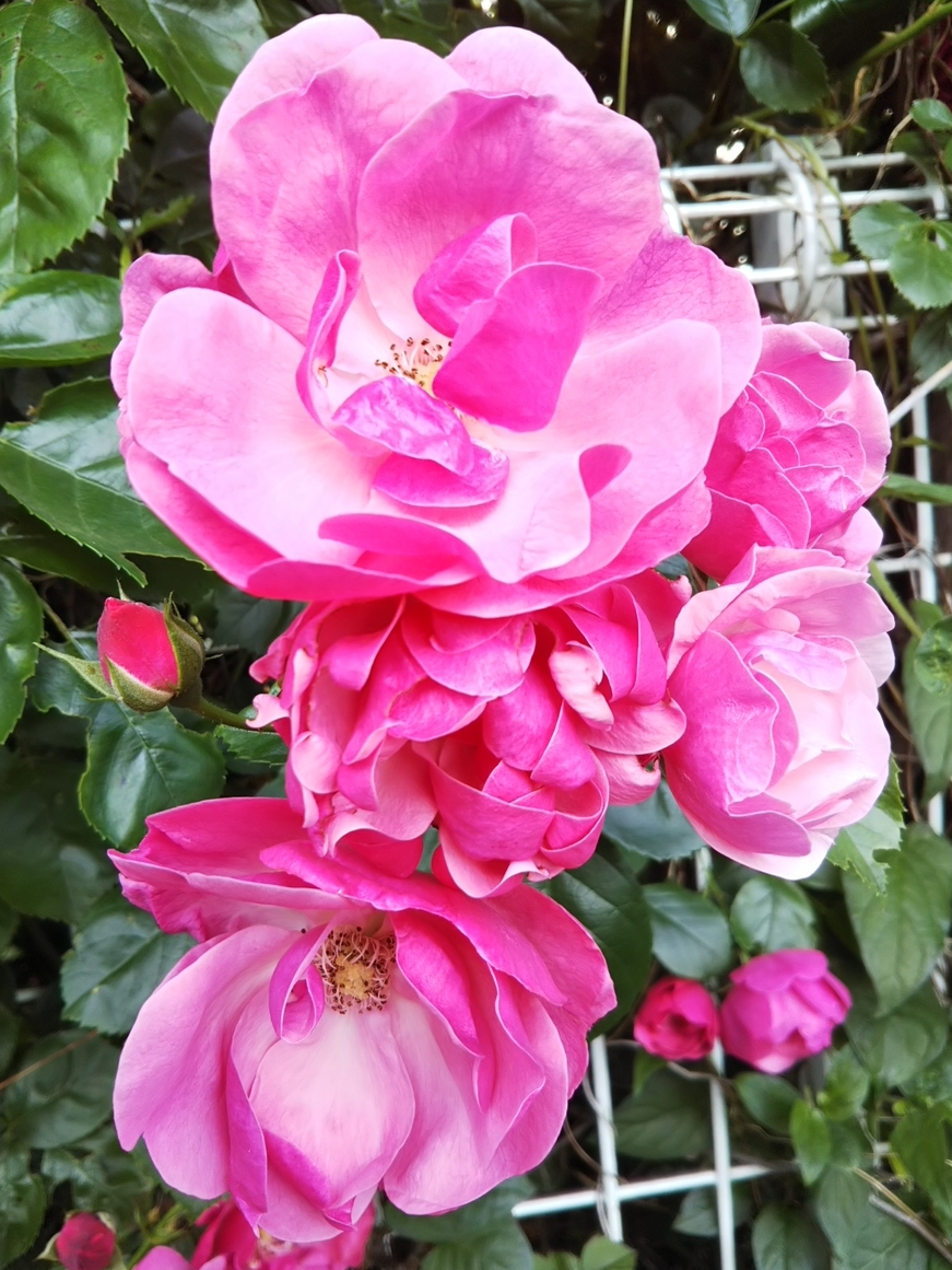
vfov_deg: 58.3
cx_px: 477
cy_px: 638
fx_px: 1137
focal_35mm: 31
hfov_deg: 45.4
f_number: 2.2
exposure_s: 1/123
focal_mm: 4
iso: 20
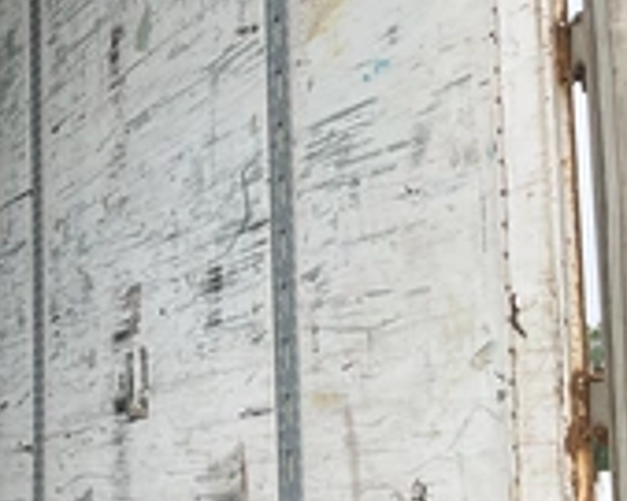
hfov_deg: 26.6
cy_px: 371
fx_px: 1243
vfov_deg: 22.6
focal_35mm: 67
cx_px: -19
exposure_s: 1/318
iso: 25
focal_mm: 3
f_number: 1.8
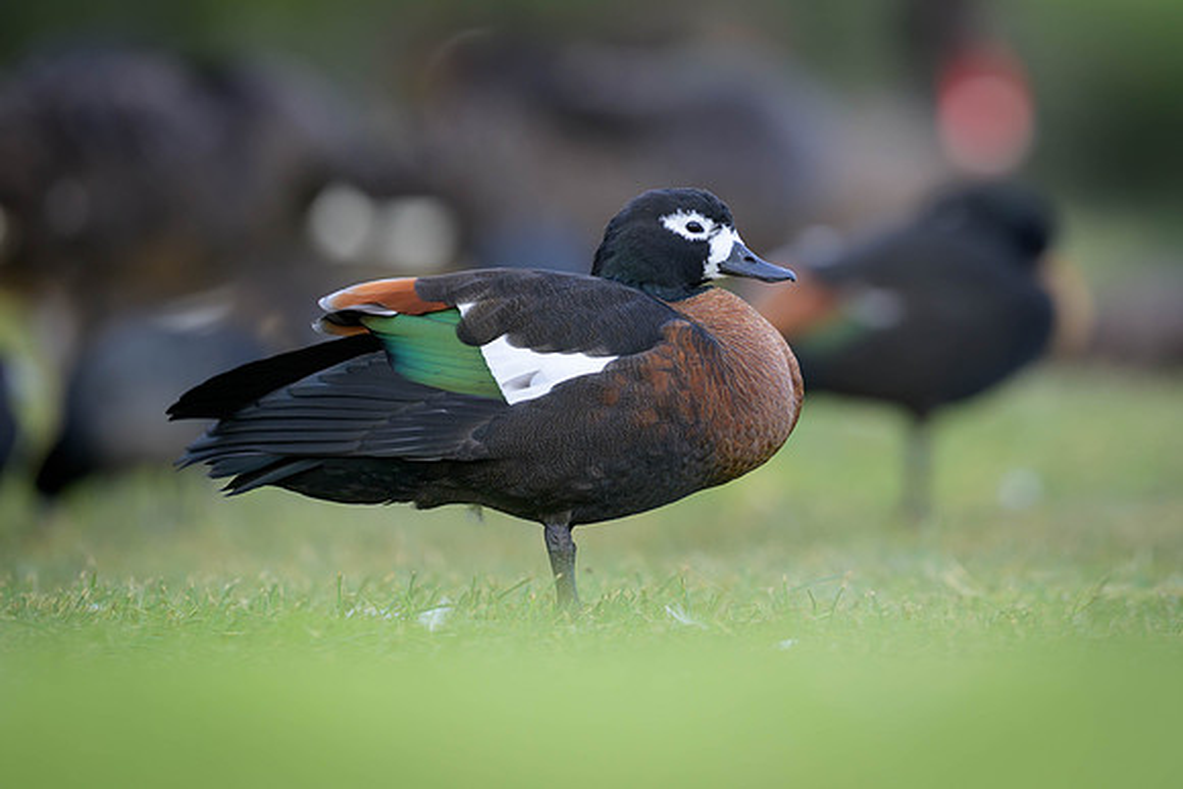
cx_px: 834
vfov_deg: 1.9
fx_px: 23816
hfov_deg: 2.8
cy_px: 243
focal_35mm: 725
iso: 110
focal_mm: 400
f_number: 2.8
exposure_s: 1/320
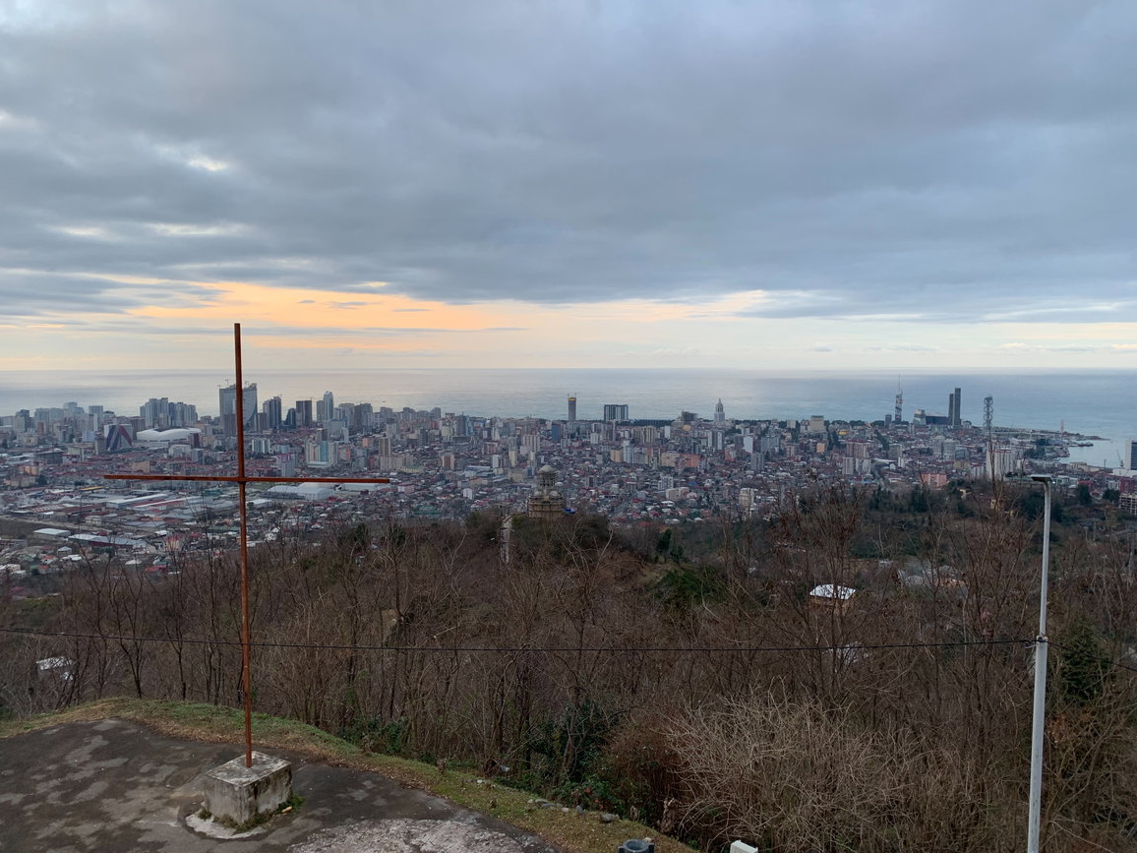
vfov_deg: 51.4
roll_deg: +0.3
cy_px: 431
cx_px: 552
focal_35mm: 27
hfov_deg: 65.3
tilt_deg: -5.1
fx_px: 887
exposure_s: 1/122
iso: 25
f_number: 1.8
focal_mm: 4.25
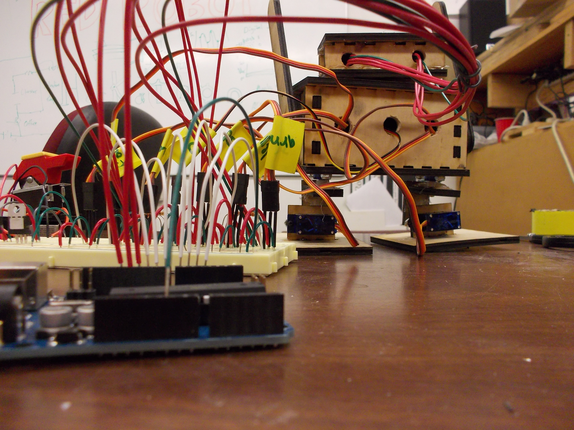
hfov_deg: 61.7
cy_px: 215
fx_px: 481
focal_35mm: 29
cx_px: 287
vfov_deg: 48.2
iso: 250
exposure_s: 1/25
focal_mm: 4.1
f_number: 3.3
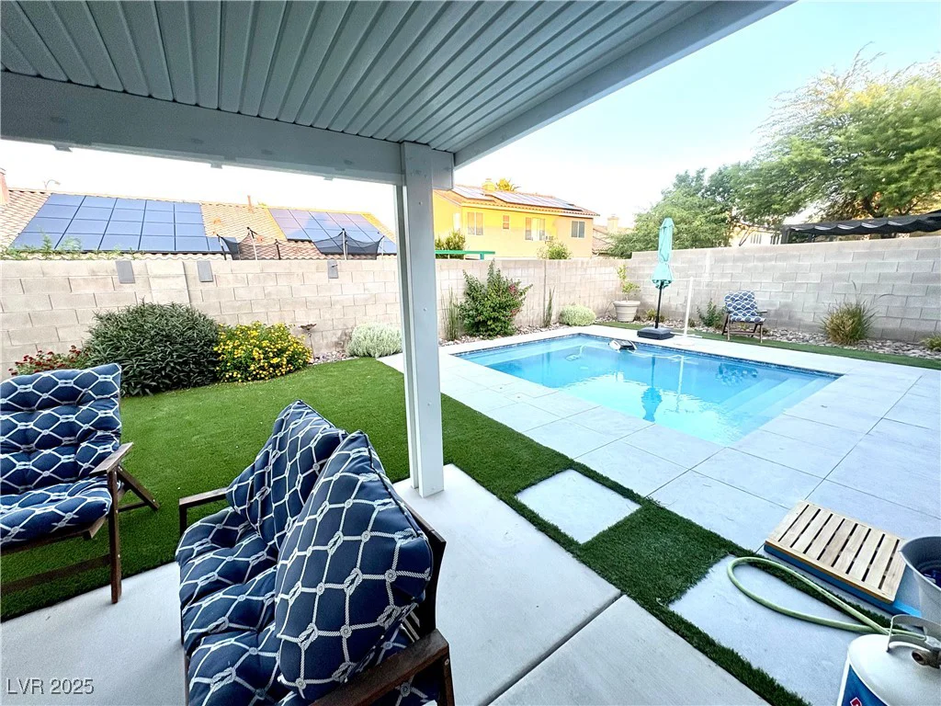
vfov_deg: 85.7
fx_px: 381
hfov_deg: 102.1
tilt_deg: -12.0
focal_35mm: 14
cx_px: 470
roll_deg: +1.4
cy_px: 353
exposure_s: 1/139
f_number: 2.2
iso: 80
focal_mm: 2.22
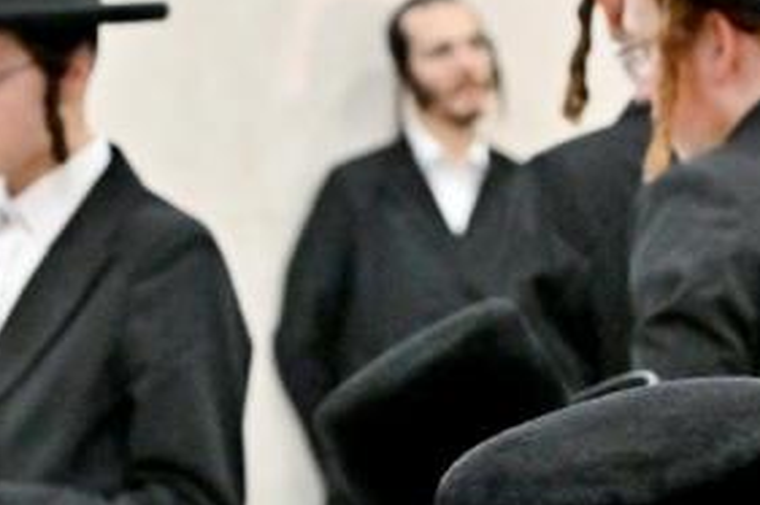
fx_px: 6688
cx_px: 195
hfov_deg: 6.5
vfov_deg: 4.3
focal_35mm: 317
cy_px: 849
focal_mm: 58
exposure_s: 1/250
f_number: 4
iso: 1600
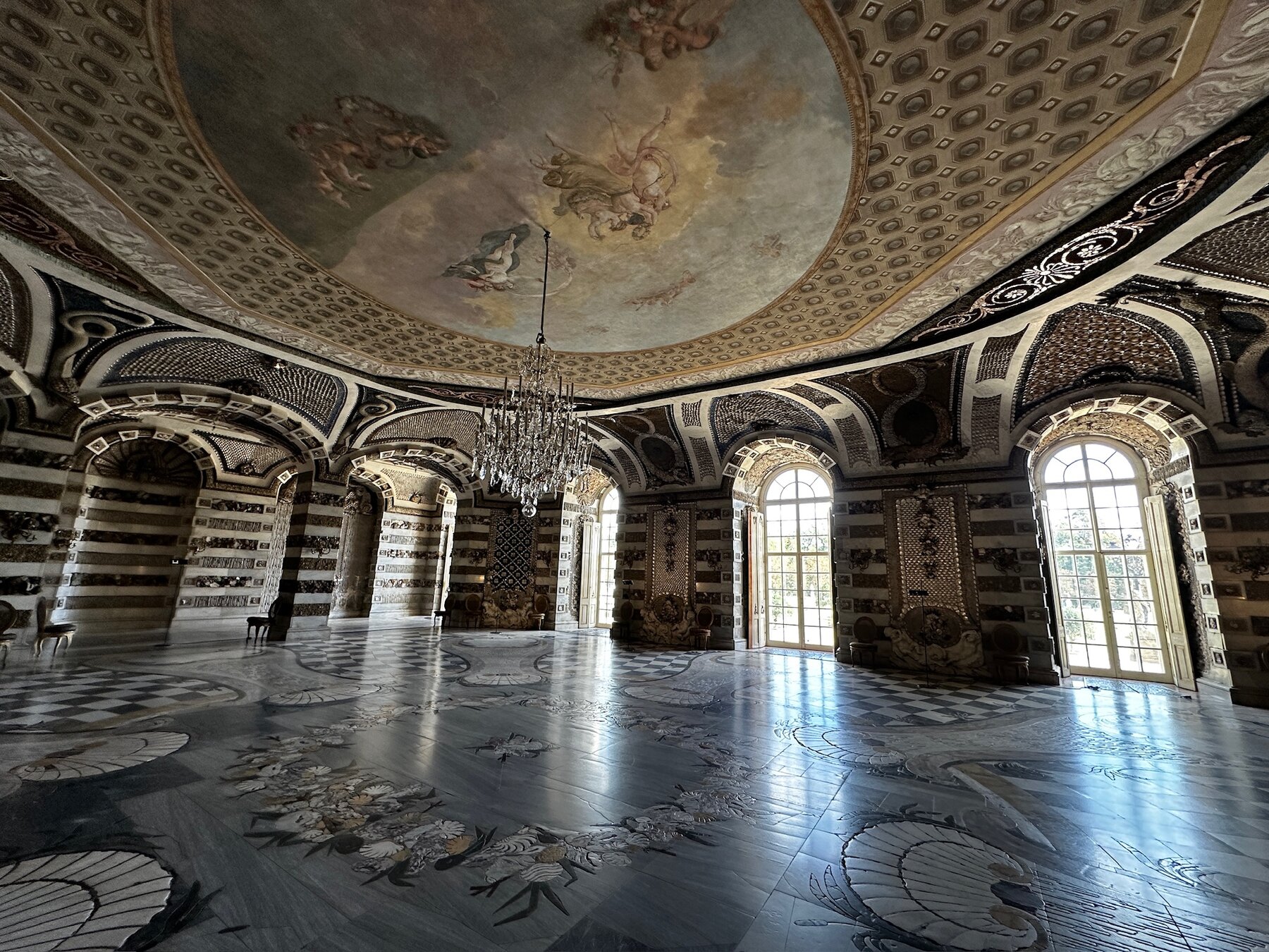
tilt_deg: +12.0
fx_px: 513
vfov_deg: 85.7
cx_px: 634
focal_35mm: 14
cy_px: 476
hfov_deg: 102.1
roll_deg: -1.7
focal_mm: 2.22
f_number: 2.2
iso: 200
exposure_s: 1/99
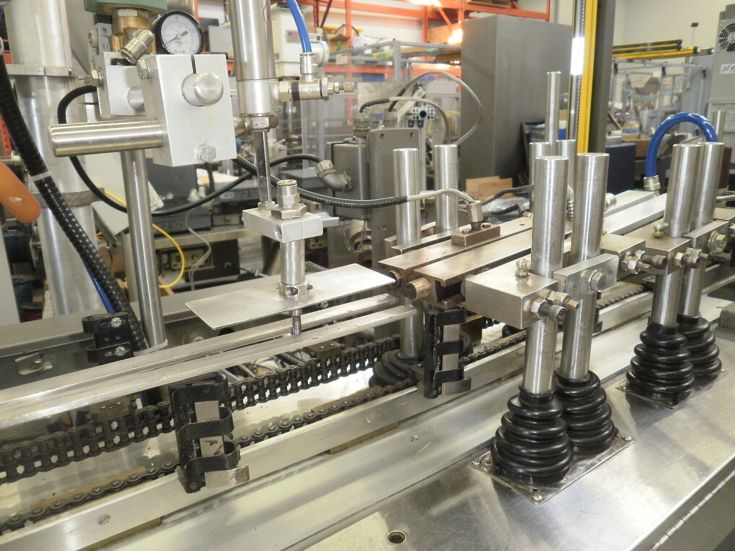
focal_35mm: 26
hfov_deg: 67.3
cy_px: 276
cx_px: 368
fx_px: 552
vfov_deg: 53.1
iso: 125
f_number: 2.6
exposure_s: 1/25
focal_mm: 4.65
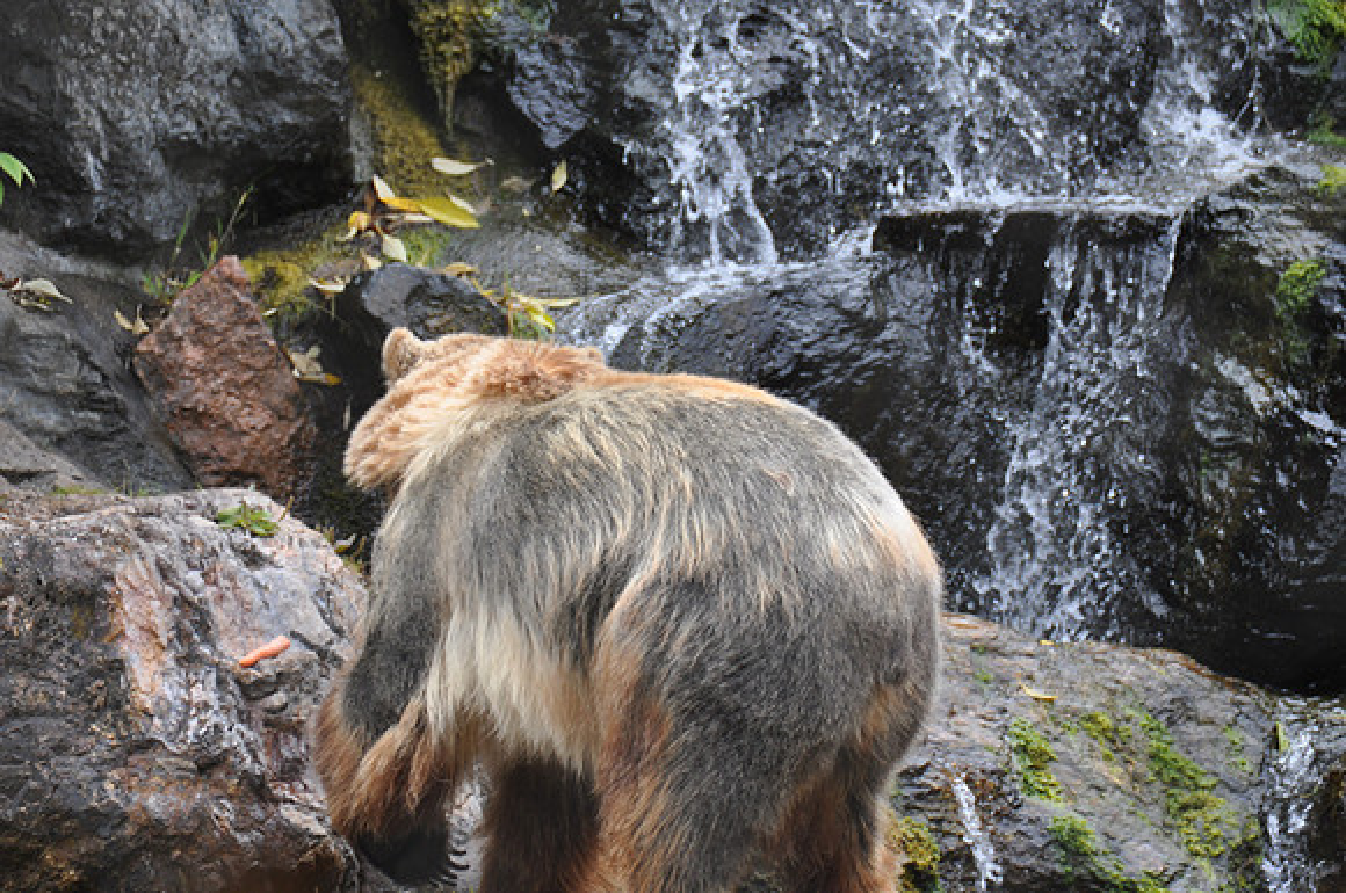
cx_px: 673
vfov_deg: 3.0
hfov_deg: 4.6
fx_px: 16801
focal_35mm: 450
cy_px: 446
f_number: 5.6
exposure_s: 1/250
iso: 320
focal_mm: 300
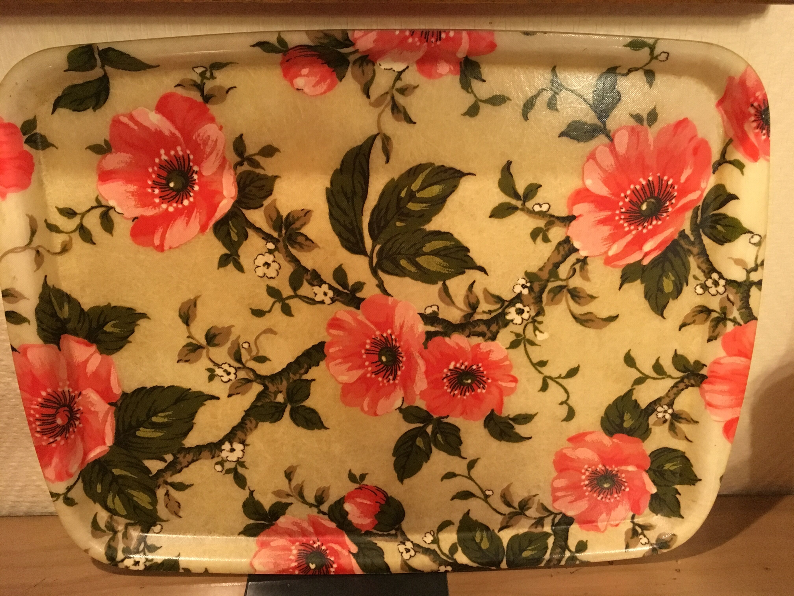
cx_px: 397
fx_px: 665
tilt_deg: -27.7
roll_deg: -0.2
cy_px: 298
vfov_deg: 48.2
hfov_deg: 61.7
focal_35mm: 29
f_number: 2.2
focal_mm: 4.15
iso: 250
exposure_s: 1/17
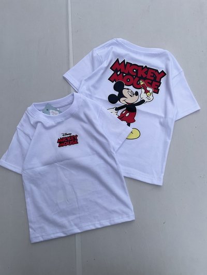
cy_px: 138
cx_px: 104
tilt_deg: -82.5
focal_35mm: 26
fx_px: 207
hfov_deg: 53.1
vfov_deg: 67.3
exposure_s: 1/3300
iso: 32
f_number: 1.6
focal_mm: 4.2
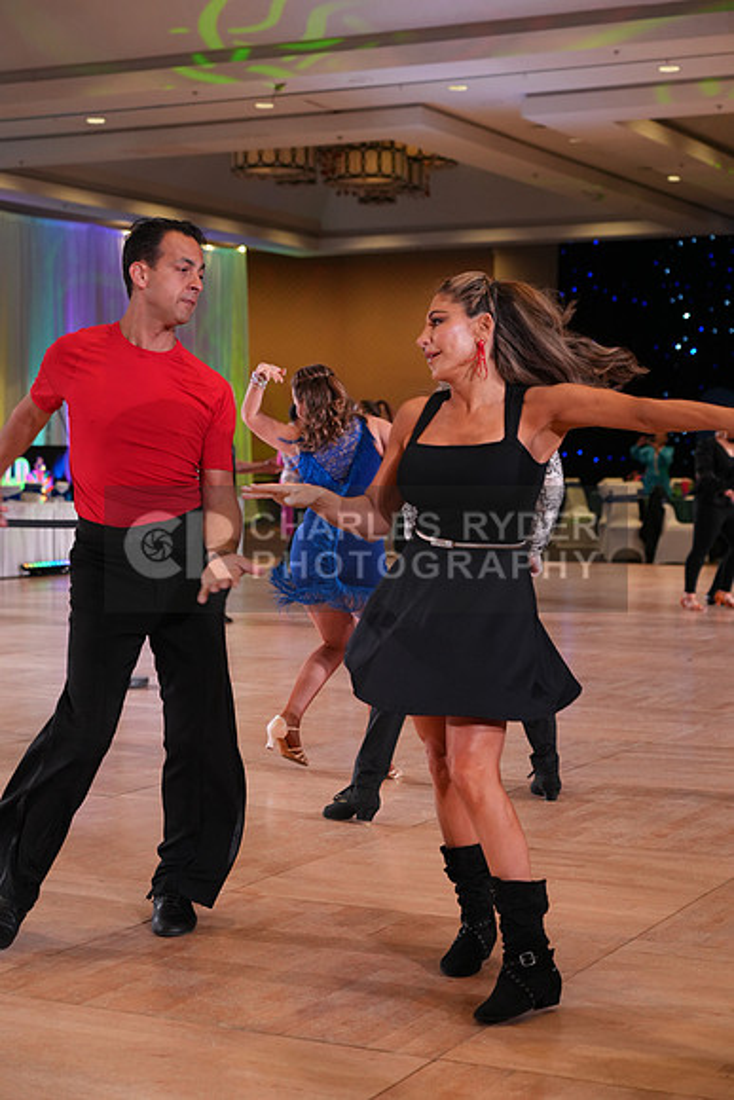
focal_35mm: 63
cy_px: 550
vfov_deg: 31.9
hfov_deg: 21.6
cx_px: 367
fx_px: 1925
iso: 1600
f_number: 4
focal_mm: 63
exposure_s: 1/320
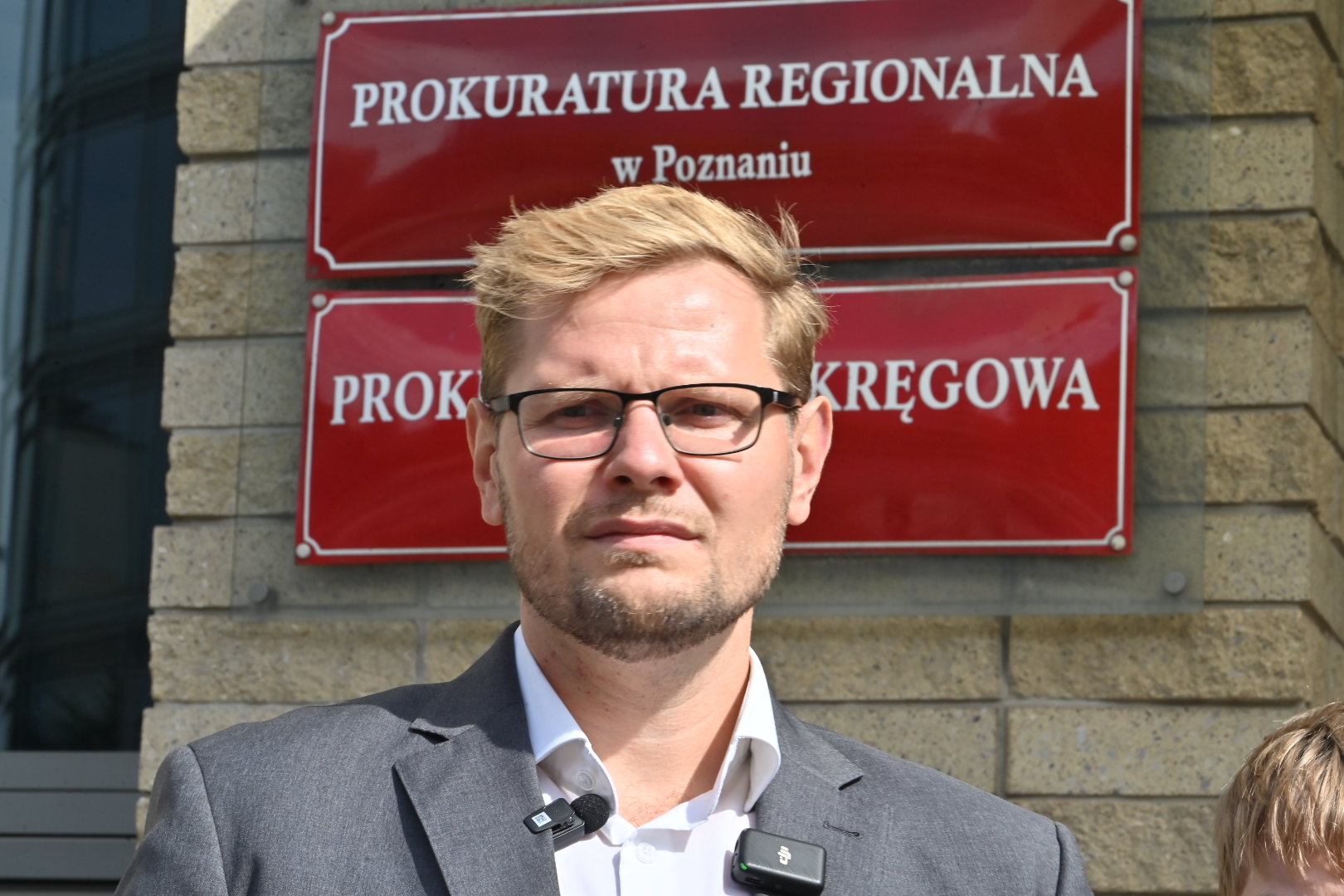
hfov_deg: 17.8
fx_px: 4293
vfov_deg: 11.9
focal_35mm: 115
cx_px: 672
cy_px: 448
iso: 220
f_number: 22
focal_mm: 115
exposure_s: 1/80
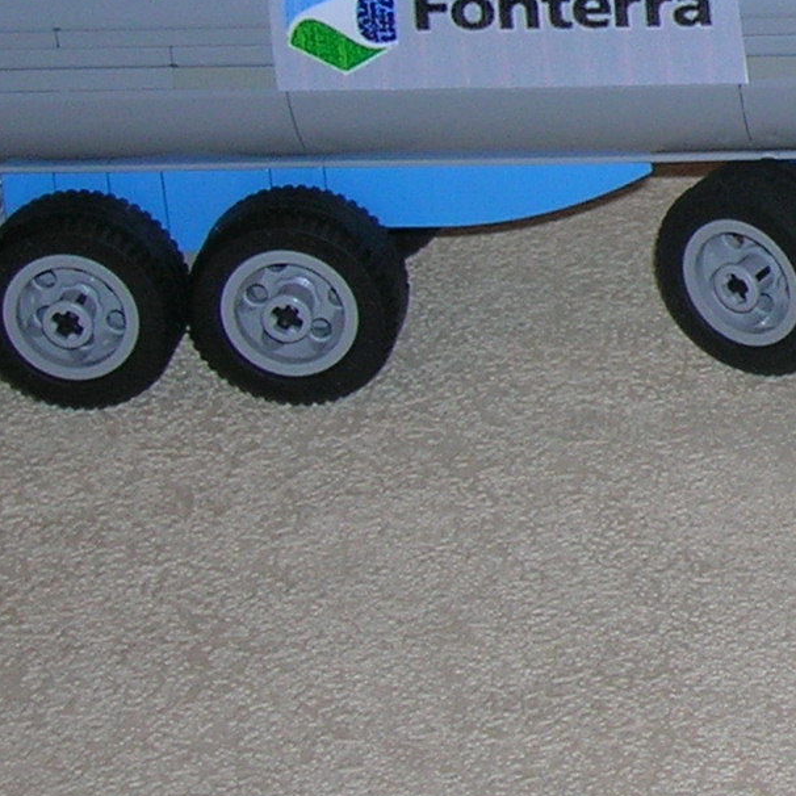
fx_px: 4527
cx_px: 1365
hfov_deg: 9.6
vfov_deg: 10.0
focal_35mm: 174
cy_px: 176
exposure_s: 1/60.1
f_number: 3.2
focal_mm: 7.7
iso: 50
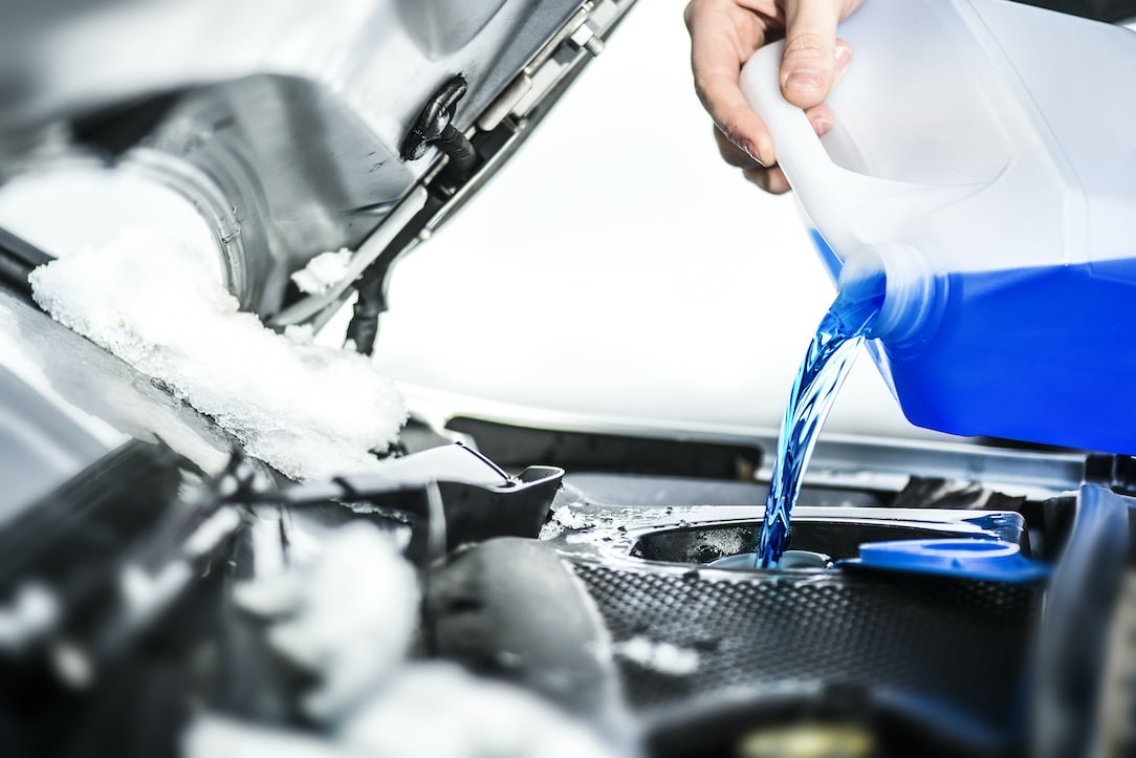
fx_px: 3314
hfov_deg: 19.5
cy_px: 379
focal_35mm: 105
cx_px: 568
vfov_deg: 13.0
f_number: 3.2
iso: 400
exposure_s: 1/2000
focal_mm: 105
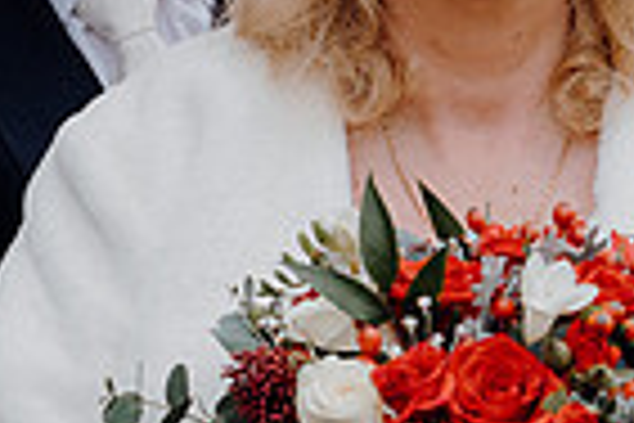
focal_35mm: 206
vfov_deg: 6.7
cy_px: 254
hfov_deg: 10.0
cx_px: 283
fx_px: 3628
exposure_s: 1/250
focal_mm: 50
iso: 1600
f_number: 3.5
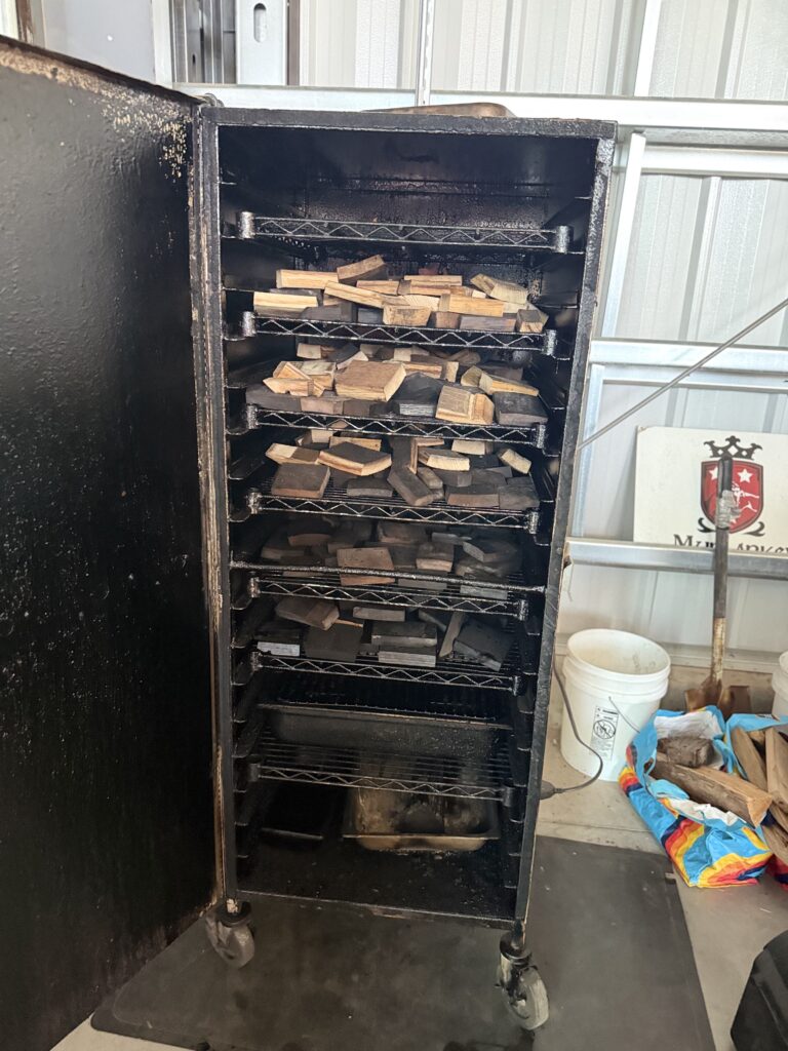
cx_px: 394
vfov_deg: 71.6
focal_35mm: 24
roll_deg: -2.4
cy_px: 526
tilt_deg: -16.9
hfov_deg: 56.8
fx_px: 728
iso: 1000
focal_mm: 6.76
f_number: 1.78
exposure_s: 1/30
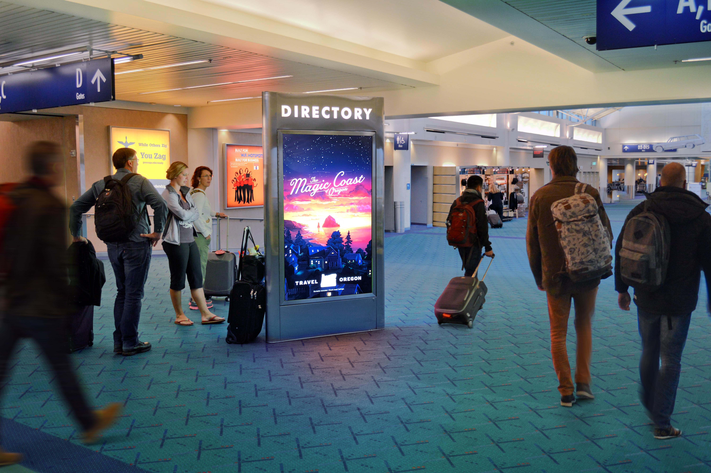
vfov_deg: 39.9
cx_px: 356
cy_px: 236
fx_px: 651
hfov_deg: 57.3
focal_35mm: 33
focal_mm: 22
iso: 400
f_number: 4
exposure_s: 1/40
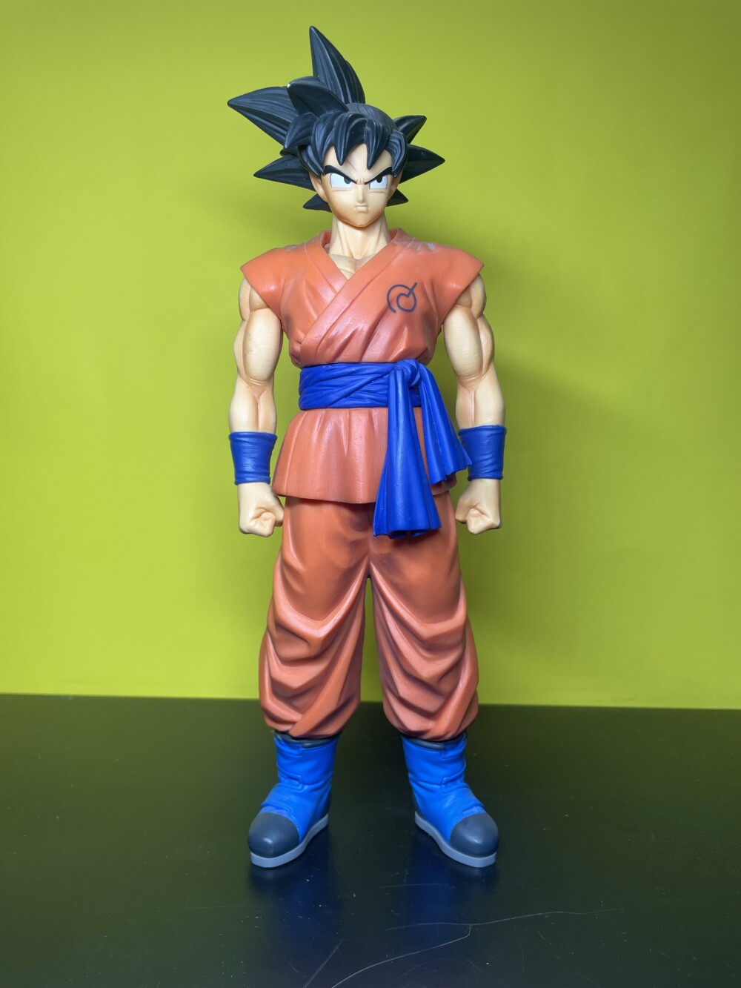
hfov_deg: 53.1
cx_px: 370
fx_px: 742
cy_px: 494
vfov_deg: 67.3
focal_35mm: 26
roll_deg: -1.3
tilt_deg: -4.0
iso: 32
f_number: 1.6
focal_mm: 4.2
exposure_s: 1/100
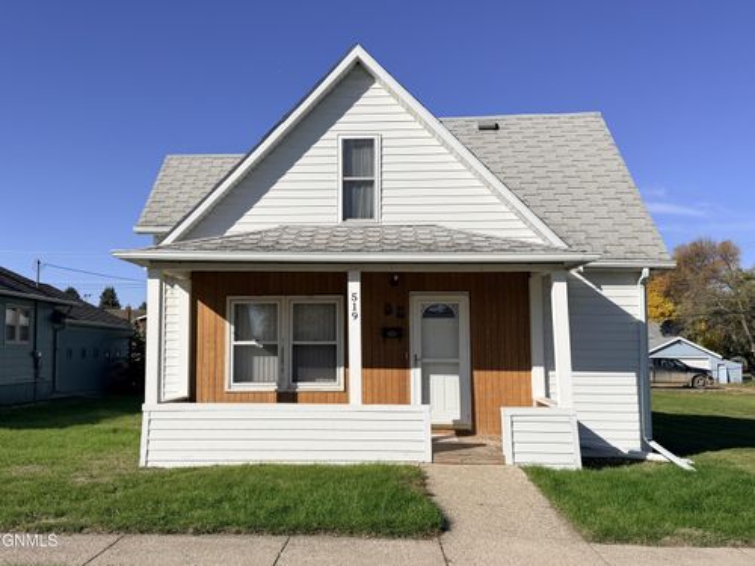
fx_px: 523
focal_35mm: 24
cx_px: 378
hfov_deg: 71.6
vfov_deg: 56.8
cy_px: 283
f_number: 1.78
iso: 80
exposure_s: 1/8130
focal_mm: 6.76
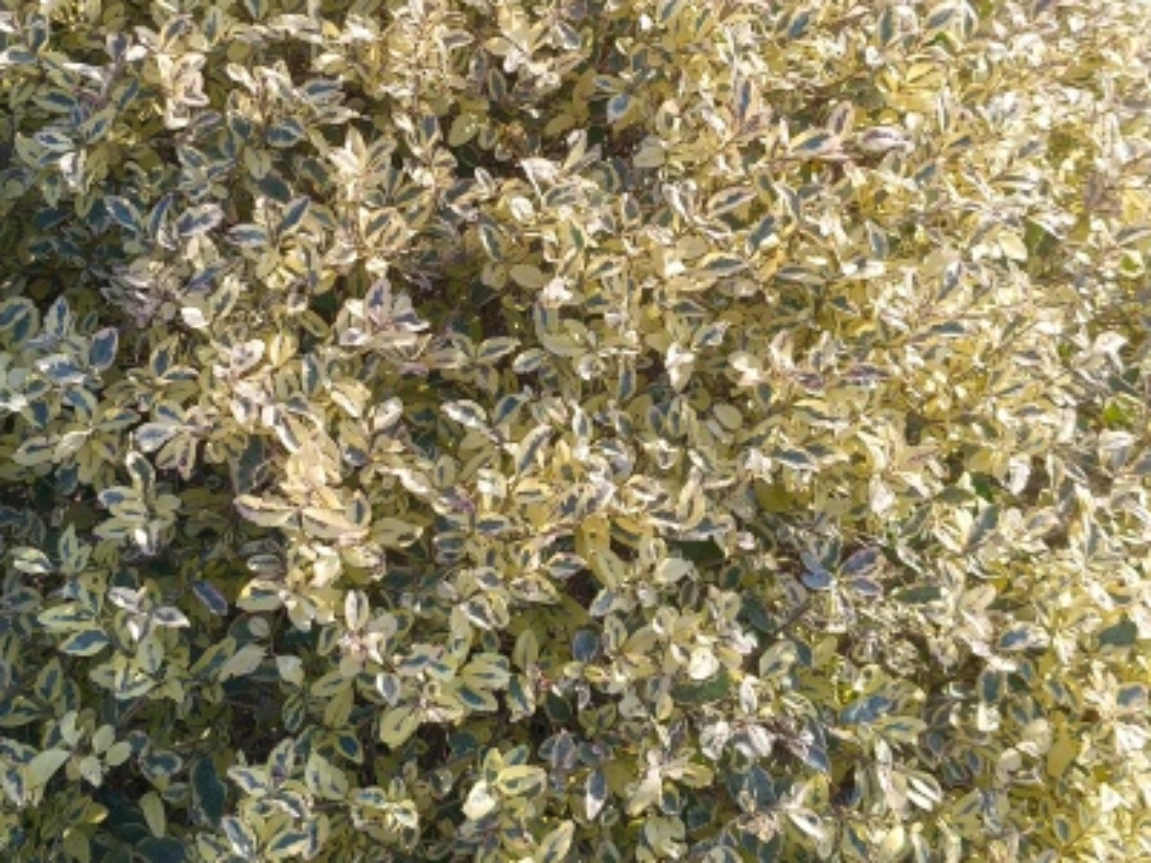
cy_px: 305
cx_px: 443
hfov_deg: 36.6
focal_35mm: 52
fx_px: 1729
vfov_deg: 27.9
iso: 80
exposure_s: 1/1241
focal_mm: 4.84
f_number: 1.8
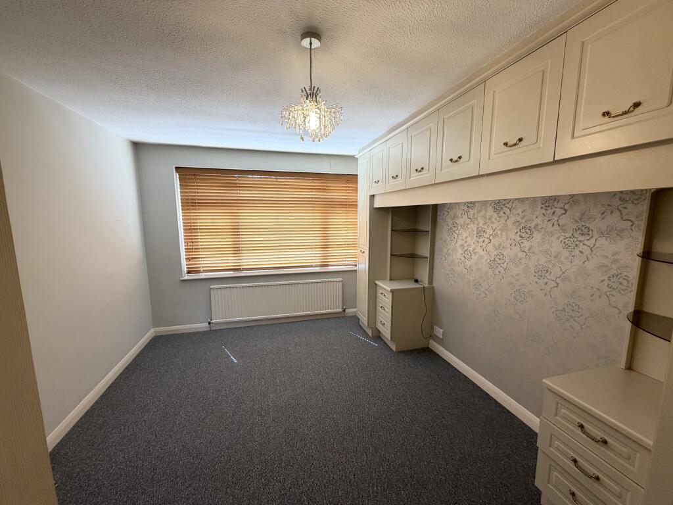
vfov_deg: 85.7
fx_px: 272
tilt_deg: -7.2
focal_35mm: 14
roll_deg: +0.0
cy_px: 252
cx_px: 336
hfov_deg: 102.1
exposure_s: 1/100
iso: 125
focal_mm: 2.22
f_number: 2.2
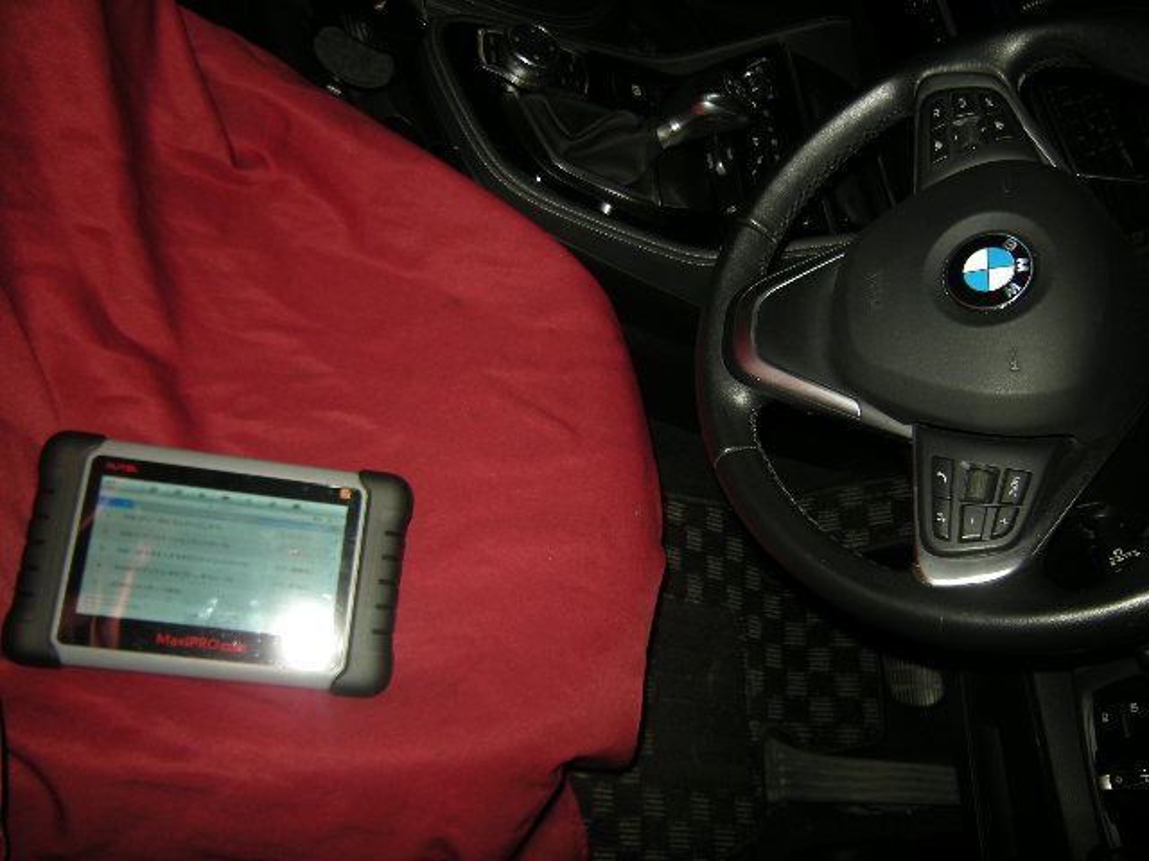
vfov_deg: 49.7
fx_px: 929
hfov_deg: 63.4
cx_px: 574
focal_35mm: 28
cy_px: 430
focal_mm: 4.7
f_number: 2.8
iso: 64
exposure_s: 1/60
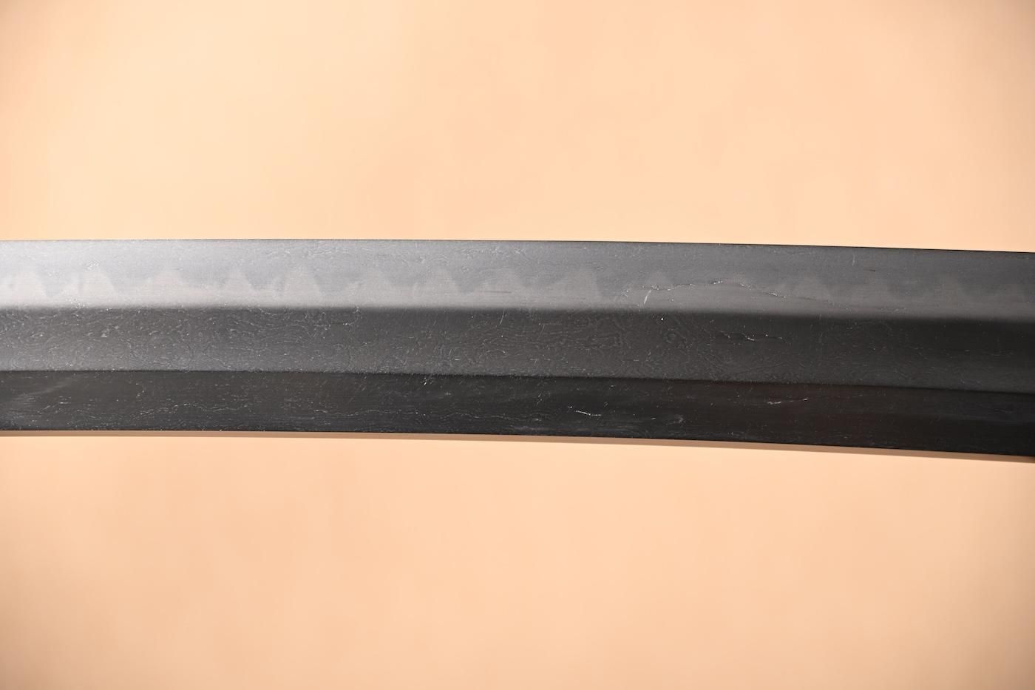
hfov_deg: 16.3
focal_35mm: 126
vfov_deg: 10.9
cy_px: 345
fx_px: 3622
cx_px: 518
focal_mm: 84
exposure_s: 1/2
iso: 100
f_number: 5.3
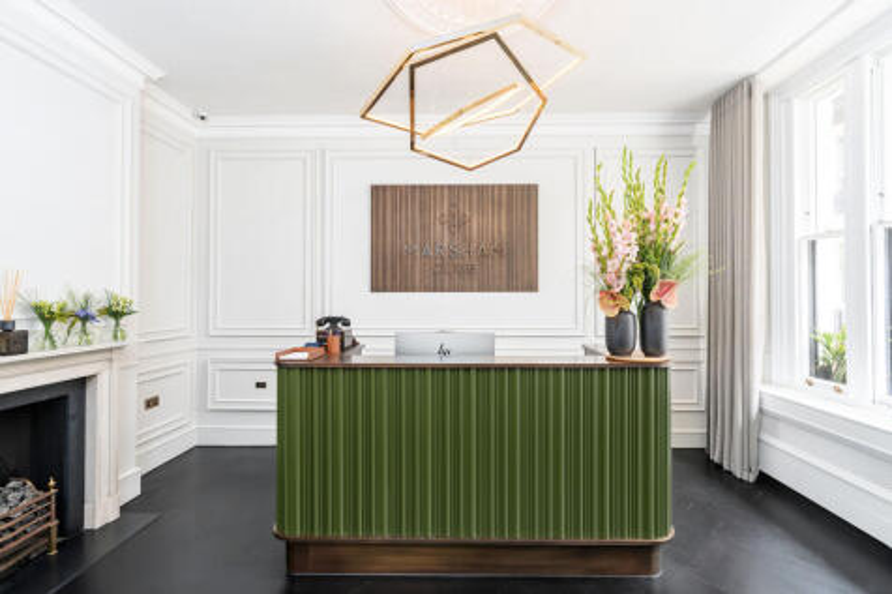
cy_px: 297
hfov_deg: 96.8
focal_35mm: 16
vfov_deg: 73.7
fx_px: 396
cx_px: 446
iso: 320
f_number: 8
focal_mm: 16
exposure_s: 1/25
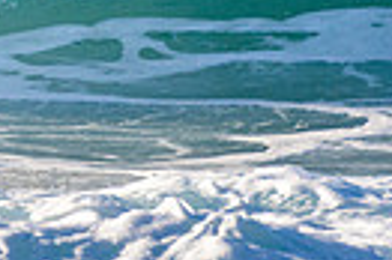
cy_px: -256
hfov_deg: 0.6
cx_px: -344
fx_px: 36171
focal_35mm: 3326
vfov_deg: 0.4
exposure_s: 1/2000
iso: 500
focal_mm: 500
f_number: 5.6
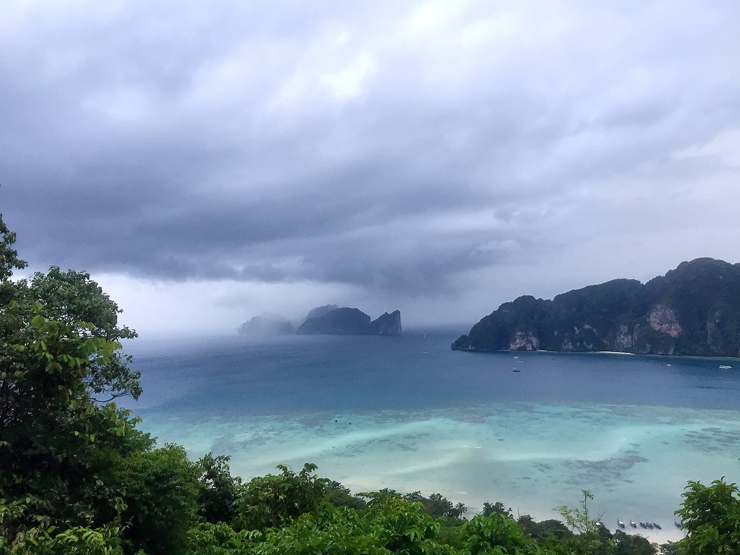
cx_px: 361
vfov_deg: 46.8
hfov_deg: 60.0
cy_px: 283
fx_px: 641
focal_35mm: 30
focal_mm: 4.15
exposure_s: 1/33
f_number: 2.2
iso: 100
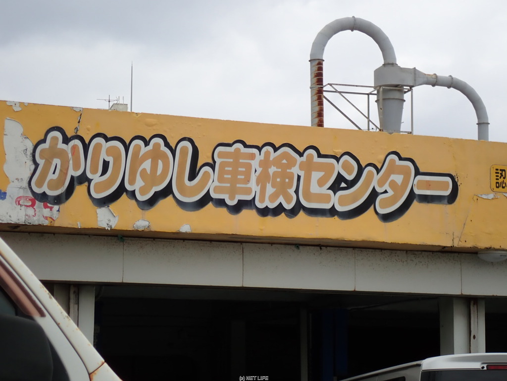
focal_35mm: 100
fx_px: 1465
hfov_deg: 19.6
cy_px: 190
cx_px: 254
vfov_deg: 14.8
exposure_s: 1/250
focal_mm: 18
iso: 100
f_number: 4.9
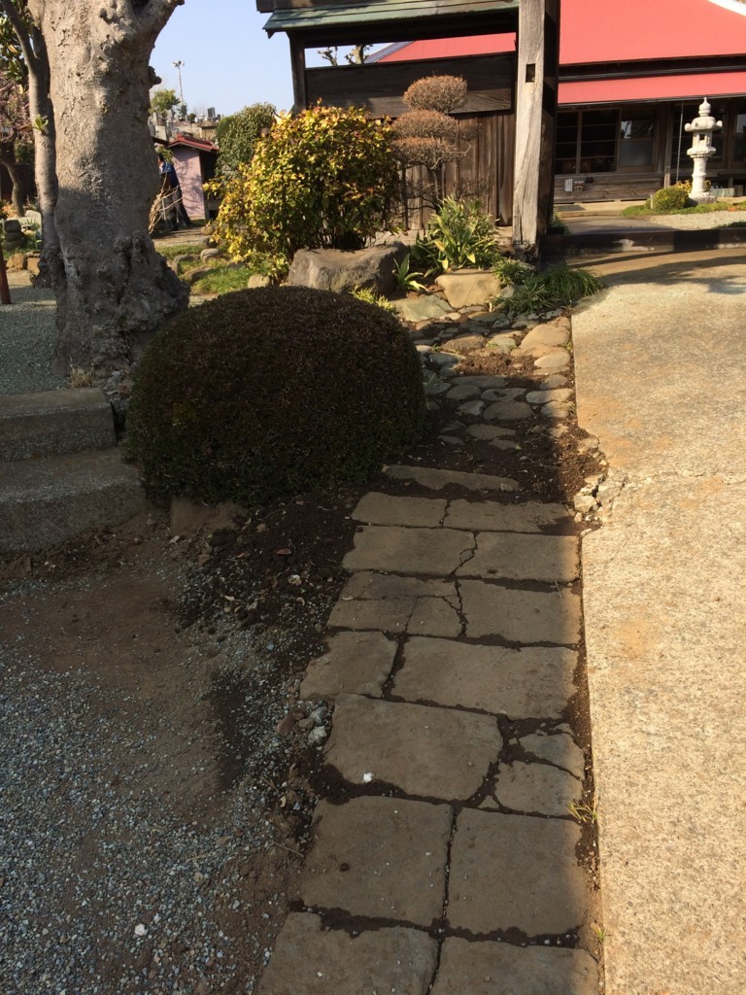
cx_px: 373
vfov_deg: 61.7
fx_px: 833
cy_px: 498
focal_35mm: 29
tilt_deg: -19.9
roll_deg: +3.5
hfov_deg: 48.2
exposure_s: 1/933
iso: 32
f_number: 2.2
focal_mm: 4.15
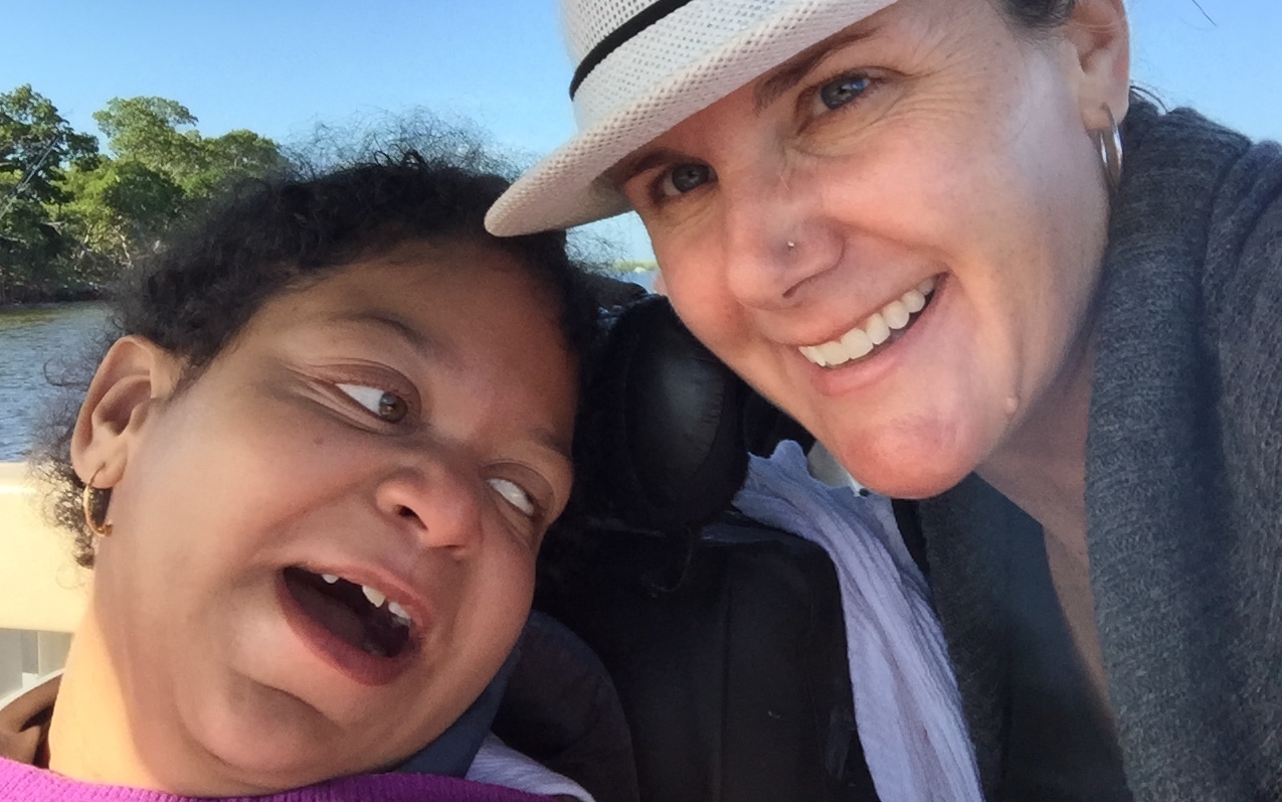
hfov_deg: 58.1
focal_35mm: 33
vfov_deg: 38.3
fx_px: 1153
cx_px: 642
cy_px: 365
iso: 32
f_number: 2.2
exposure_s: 1/408
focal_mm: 2.65
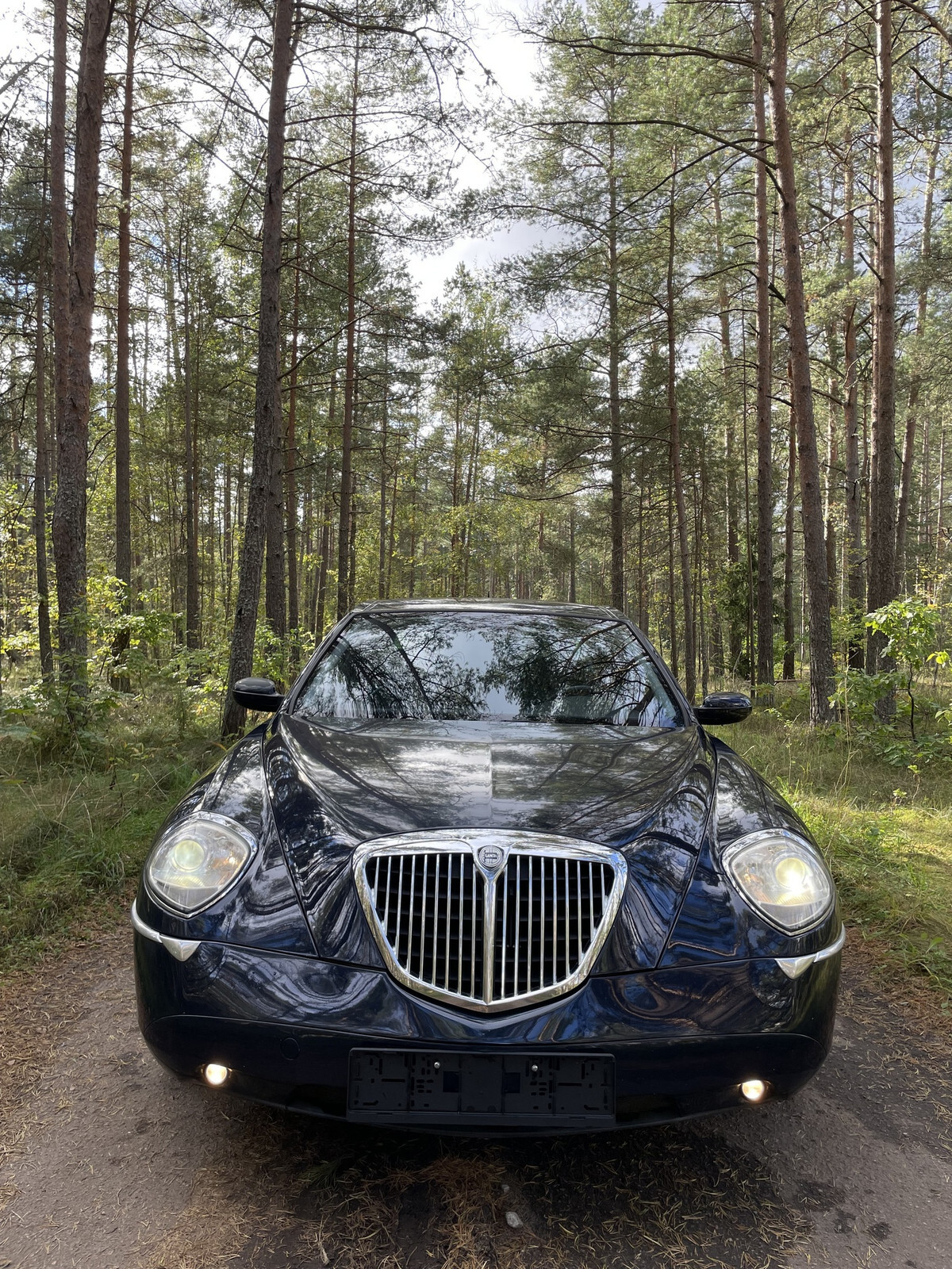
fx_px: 953
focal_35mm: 26
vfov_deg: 67.3
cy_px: 634
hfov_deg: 53.1
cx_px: 476
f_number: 1.6
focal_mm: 4.2
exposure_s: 1/388
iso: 32
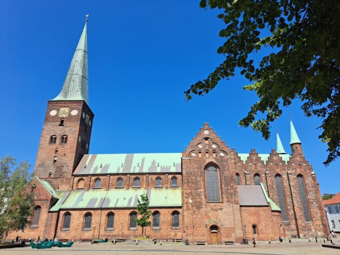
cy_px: 128
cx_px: 170
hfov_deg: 71.6
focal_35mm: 24
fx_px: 236
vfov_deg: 56.8
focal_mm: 5.23
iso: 50
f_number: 1.8
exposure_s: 1/1348
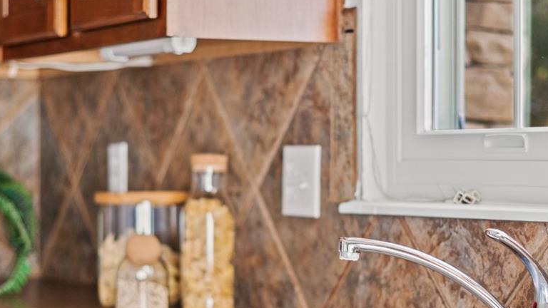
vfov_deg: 11.1
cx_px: 271
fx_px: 1584
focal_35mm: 109
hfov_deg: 19.6
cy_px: 246
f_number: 1.8
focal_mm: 50
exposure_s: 1/125
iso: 500
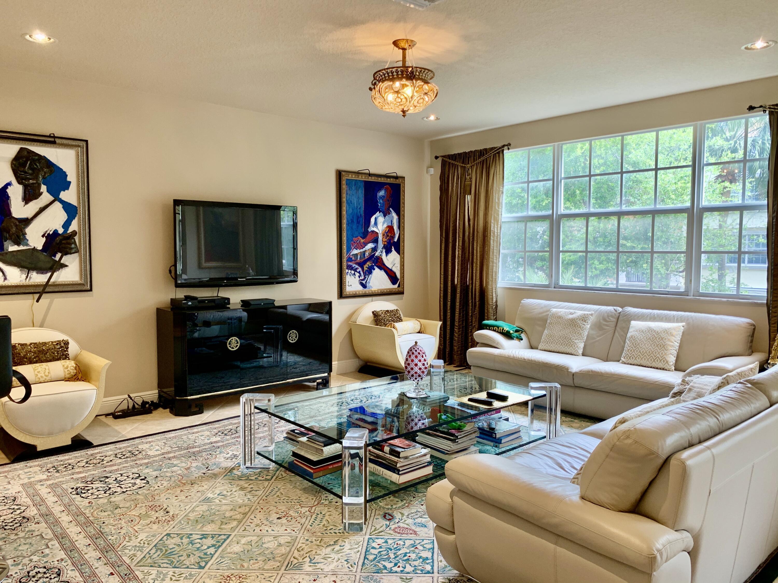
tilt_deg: -4.4
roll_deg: -0.3
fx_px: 584
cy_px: 292
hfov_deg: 67.3
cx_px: 389
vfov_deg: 53.1
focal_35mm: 26
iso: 50
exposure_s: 1/60
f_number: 1.8
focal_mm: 4.25
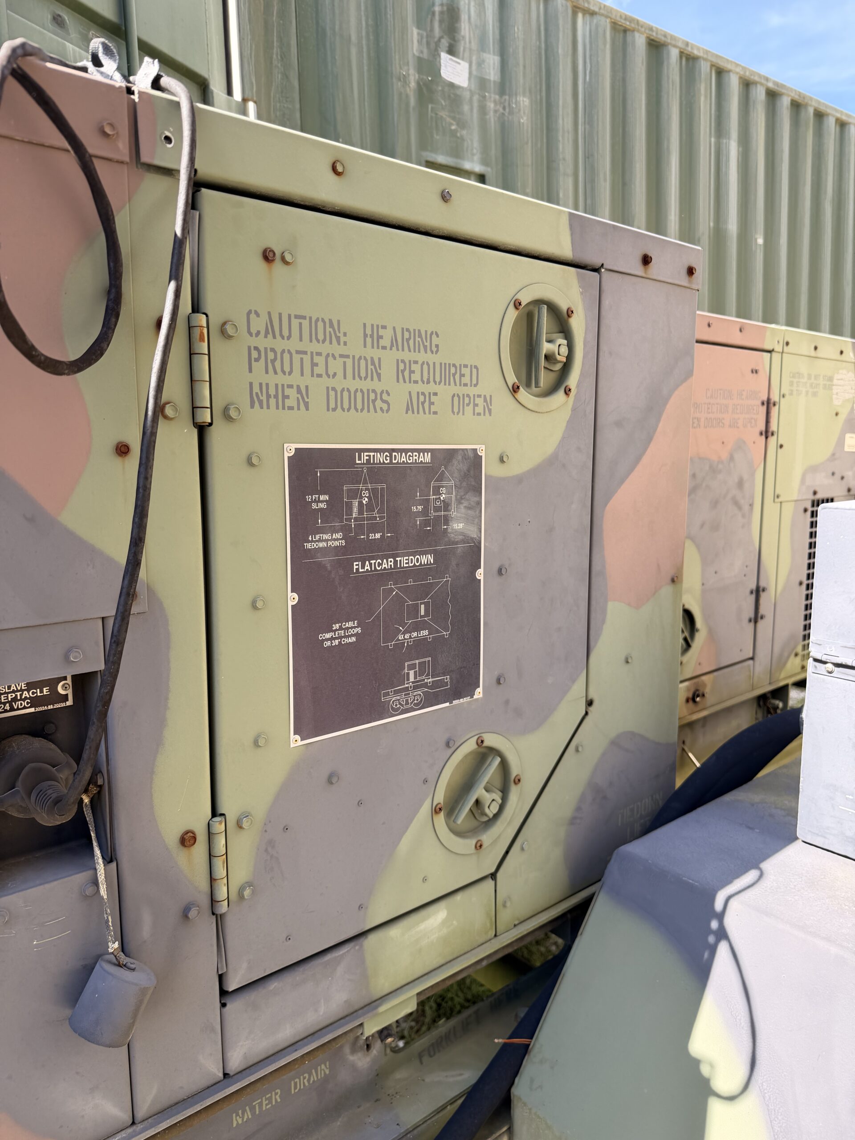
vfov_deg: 71.6
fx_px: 790
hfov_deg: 56.8
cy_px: 570
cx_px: 428
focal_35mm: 24
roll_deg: +1.5
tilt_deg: -6.7
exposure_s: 1/888
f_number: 1.78
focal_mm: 6.76
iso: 100
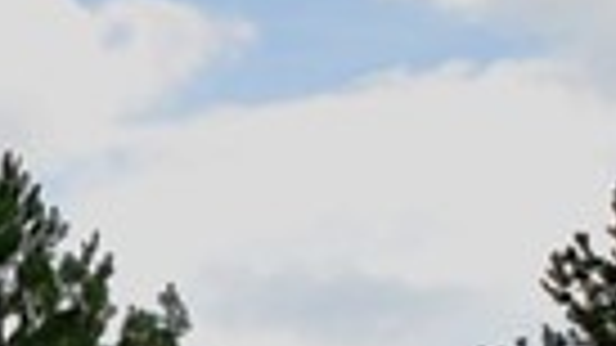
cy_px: 463
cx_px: -1641
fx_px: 2041
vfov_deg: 9.5
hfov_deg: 9.1
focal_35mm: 125
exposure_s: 1/250
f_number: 8
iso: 125
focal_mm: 10
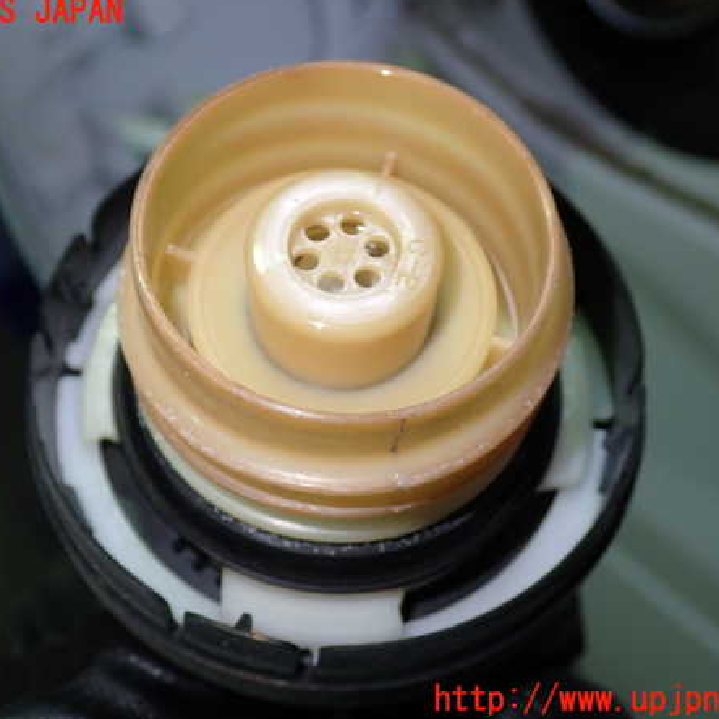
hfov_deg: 34.6
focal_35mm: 49
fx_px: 1151
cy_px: 356
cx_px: 314
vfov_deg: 34.7
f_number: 2.8
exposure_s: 1/40
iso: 200
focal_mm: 7.31
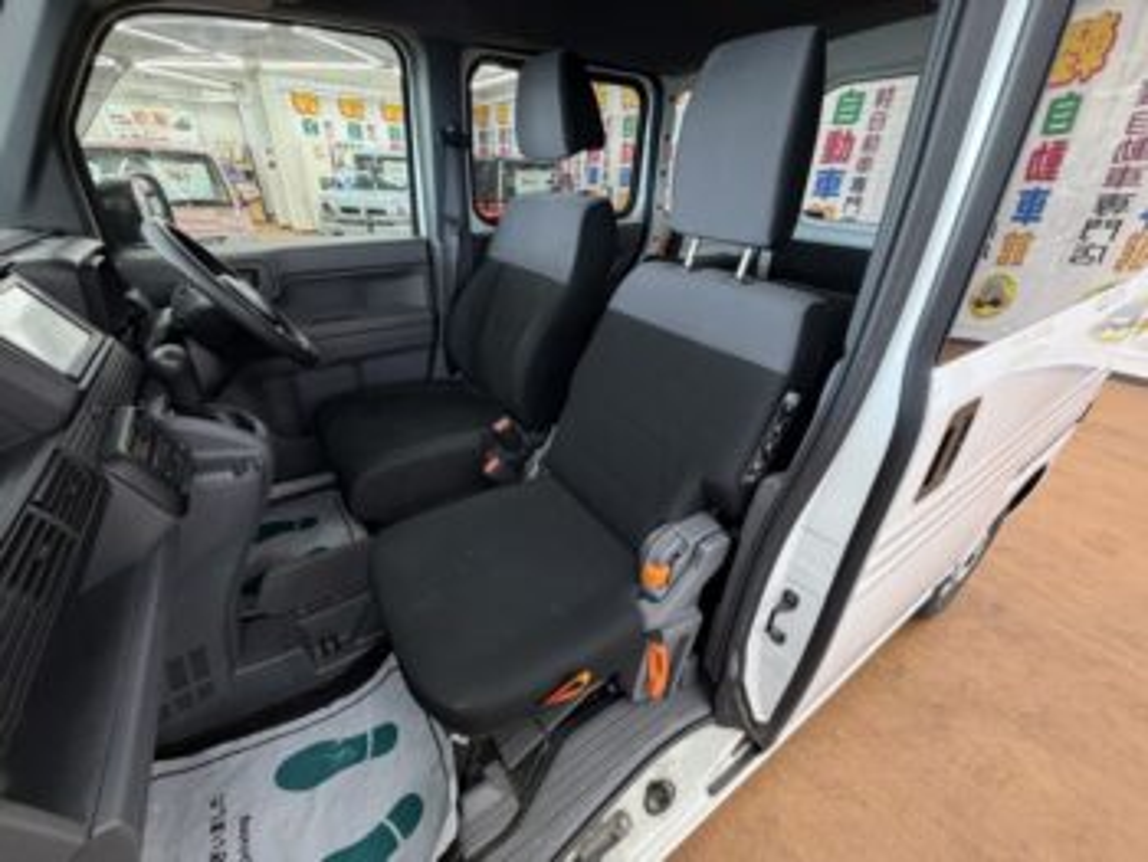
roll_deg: -2.1
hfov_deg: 102.0
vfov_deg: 85.7
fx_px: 465
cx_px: 574
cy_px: 431
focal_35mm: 14
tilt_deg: -27.7
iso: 250
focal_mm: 2.22
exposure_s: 1/50
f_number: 2.2
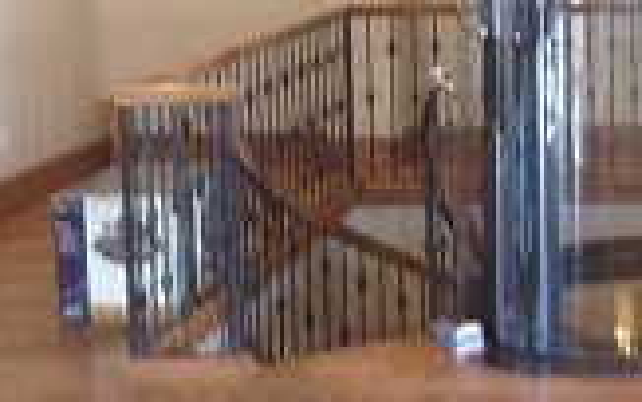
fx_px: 1593
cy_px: -43
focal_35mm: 91
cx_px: 709
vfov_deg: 14.1
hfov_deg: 21.6
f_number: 2.4
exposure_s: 1/15
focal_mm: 4.28
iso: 100
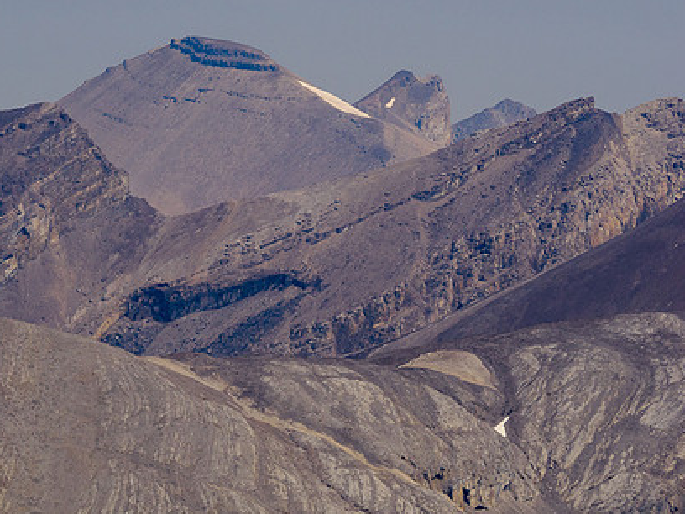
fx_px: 7599
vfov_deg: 3.9
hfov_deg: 5.2
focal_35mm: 384
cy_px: 187
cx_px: 223
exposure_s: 1/250
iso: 200
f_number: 8
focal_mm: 135
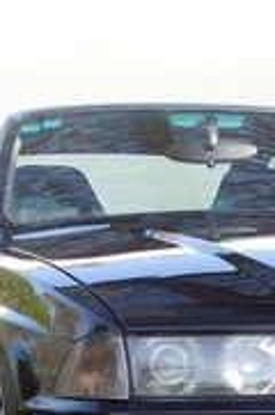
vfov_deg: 14.5
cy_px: 406
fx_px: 1610
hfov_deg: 9.5
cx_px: 385
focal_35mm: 140
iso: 80
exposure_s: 1/250
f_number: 3
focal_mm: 6.3
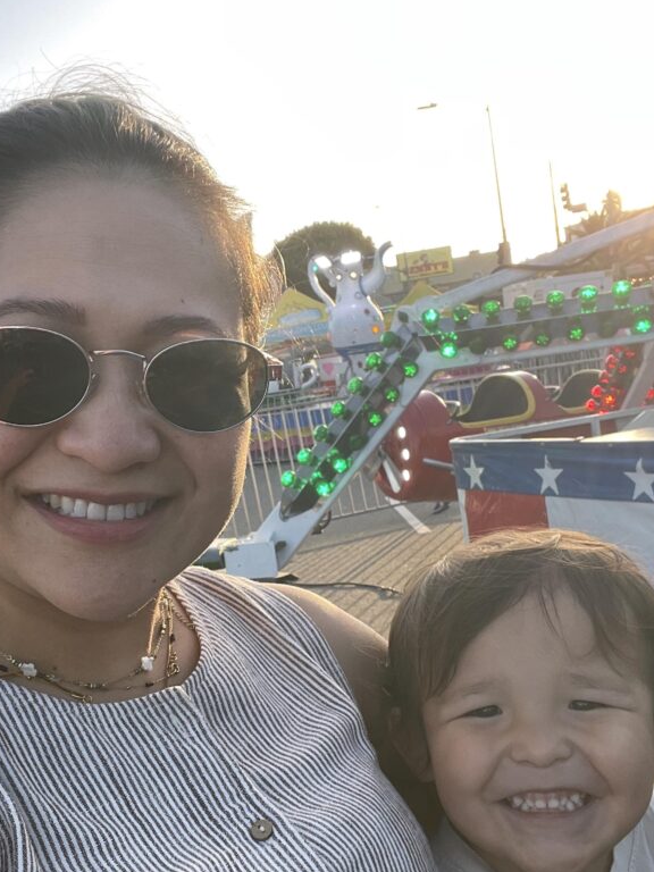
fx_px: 1008
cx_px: 282
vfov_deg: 46.7
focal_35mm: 40
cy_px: 495
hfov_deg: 35.9
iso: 32
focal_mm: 2.71
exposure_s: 1/120
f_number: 2.2
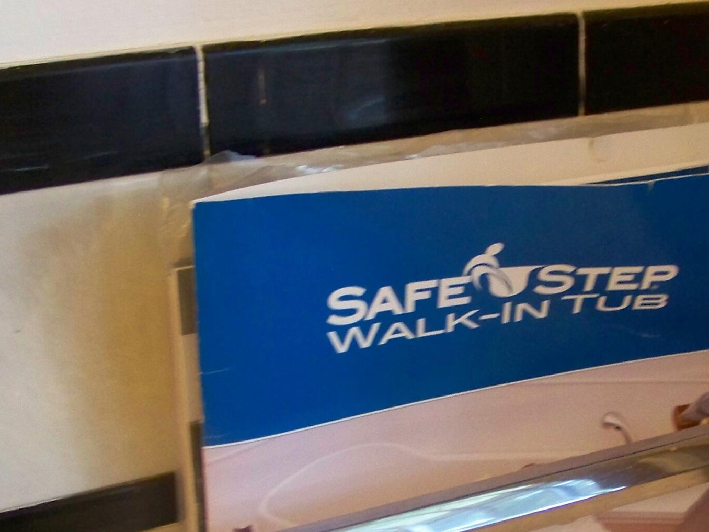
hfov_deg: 26.6
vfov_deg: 20.1
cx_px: 448
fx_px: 1495
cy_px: 375
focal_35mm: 73
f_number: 2.8
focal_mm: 5.85
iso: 250
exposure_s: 1/30
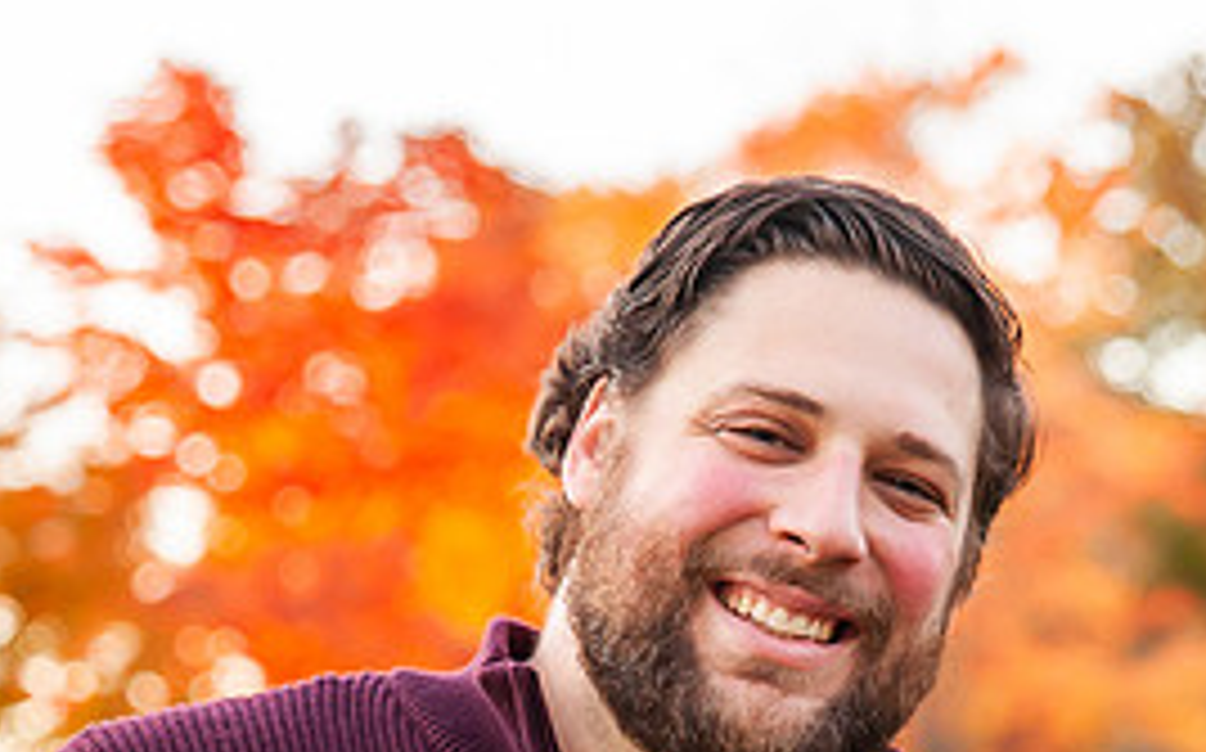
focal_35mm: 178
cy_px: 1022
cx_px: 527
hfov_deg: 11.8
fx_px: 5845
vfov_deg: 7.3
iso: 800
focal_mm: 60
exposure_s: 1/200
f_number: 3.5
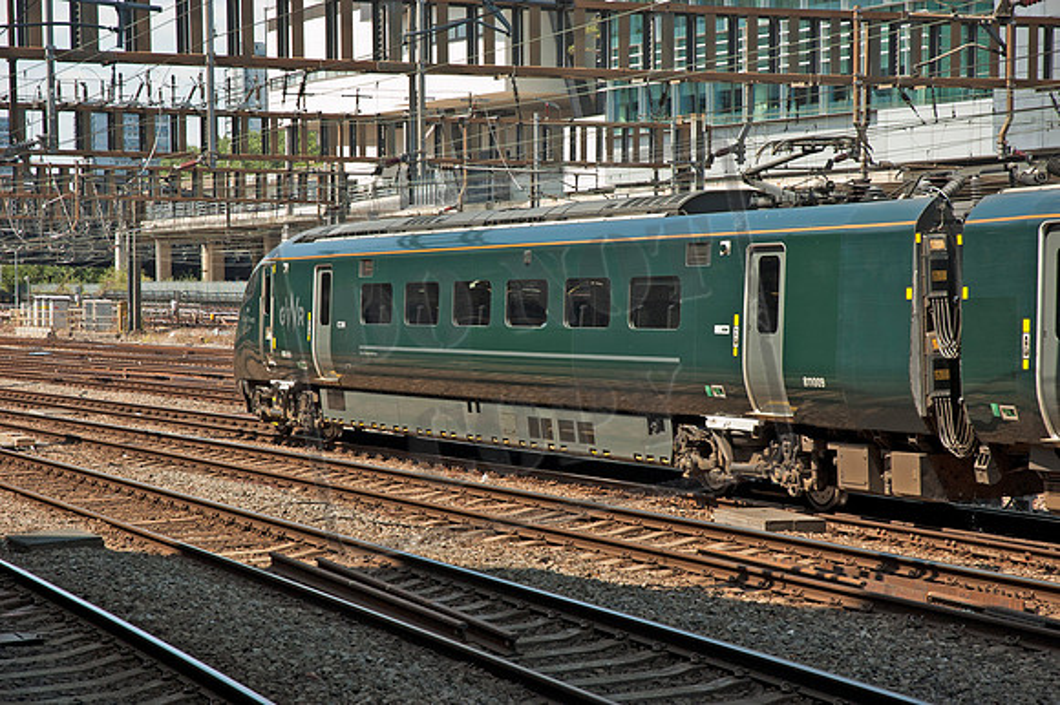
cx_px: 530
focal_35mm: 84
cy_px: 352
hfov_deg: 24.2
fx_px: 2472
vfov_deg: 16.2
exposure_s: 1/500
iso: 360
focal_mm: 56
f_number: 5.6
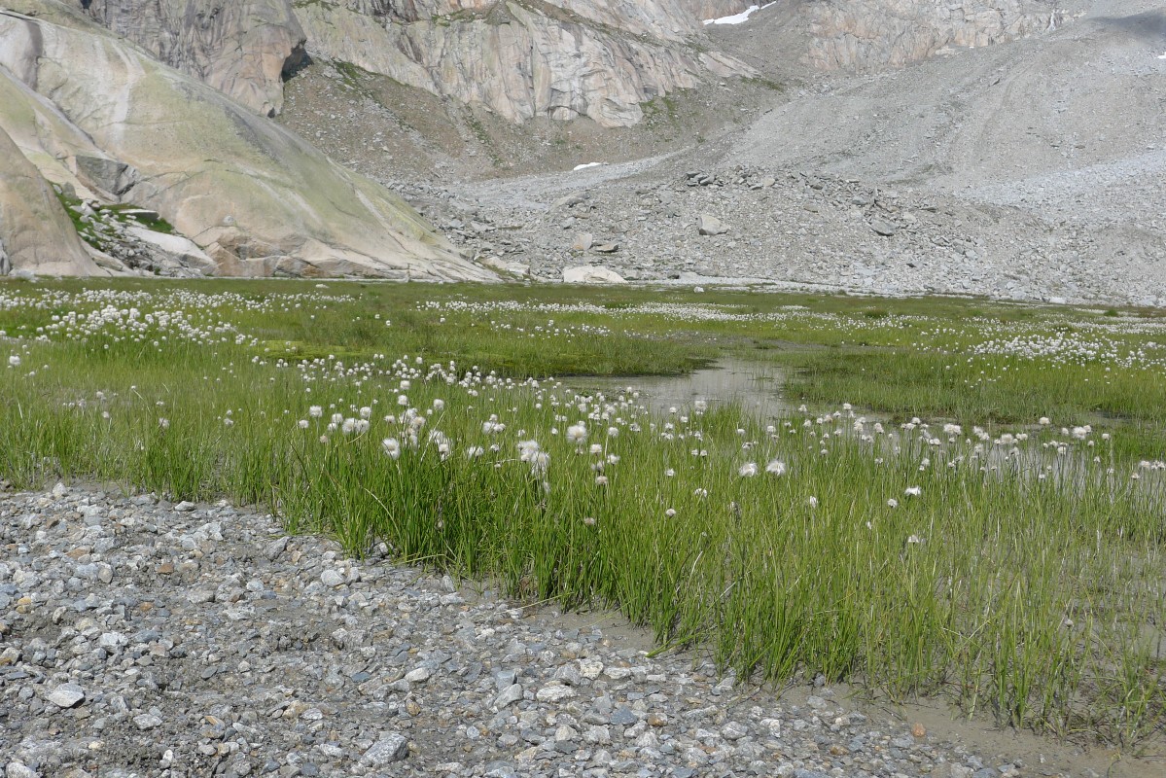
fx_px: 1393
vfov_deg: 31.2
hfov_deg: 45.4
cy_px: 389
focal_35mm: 43
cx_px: 583
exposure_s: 1/1000
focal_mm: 9.2
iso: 80
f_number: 4
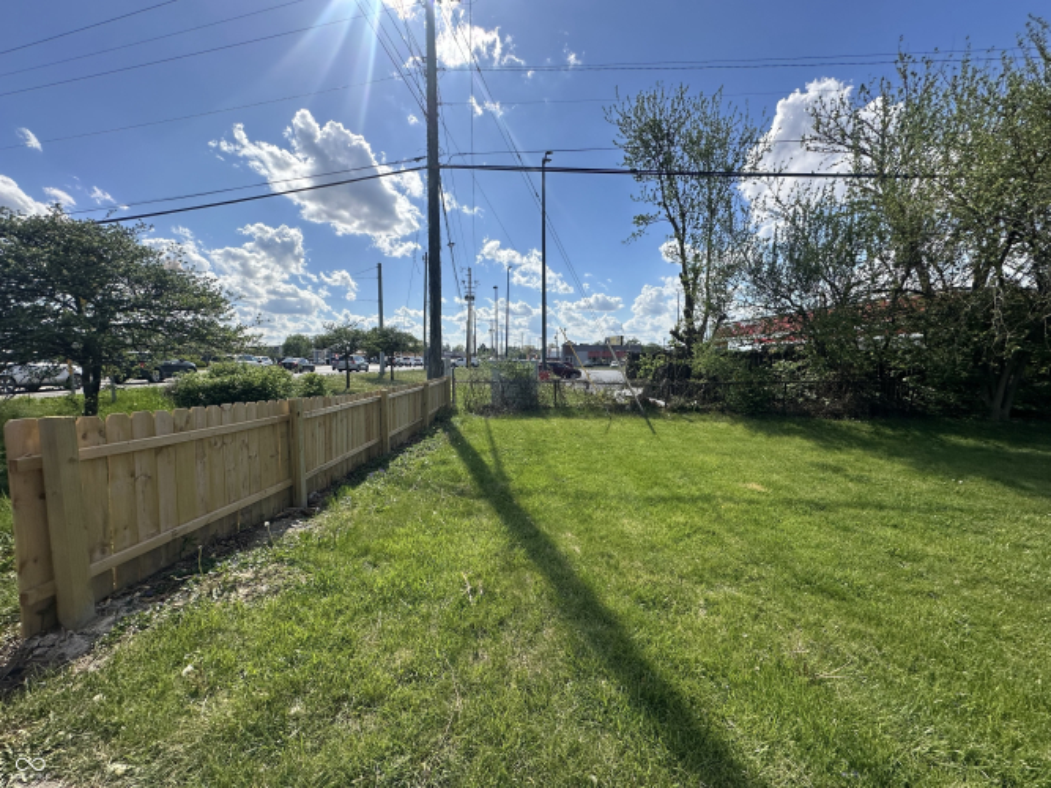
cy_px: 394
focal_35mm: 14
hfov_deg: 102.1
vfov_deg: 85.7
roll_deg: +0.1
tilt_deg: -4.8
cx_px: 526
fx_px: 425
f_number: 2.2
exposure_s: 1/3205
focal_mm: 2.22
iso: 50
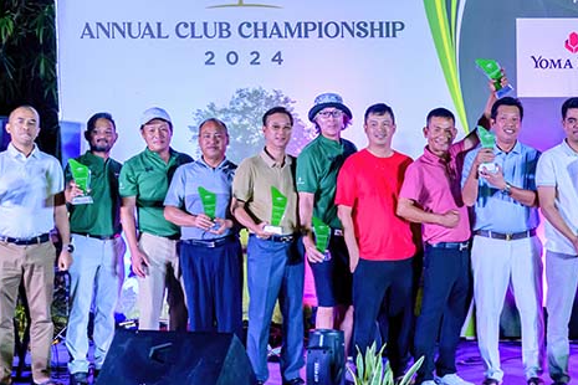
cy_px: 178
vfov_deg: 20.3
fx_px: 1076
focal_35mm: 67
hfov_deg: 29.0
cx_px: 503
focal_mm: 32.5
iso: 3200
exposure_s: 1/250
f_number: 4.5
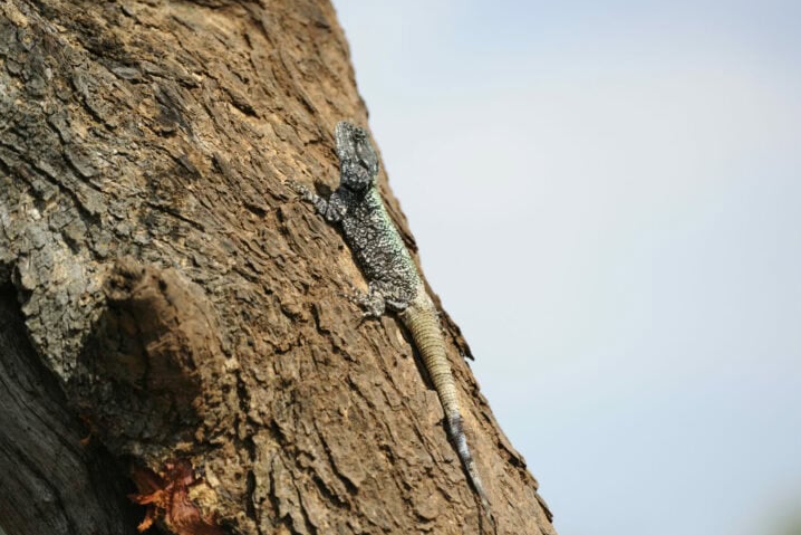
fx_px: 7855
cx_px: 384
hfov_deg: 5.8
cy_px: 284
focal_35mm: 353
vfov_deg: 3.9
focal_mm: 330
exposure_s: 1/1600
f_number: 4.5
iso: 320
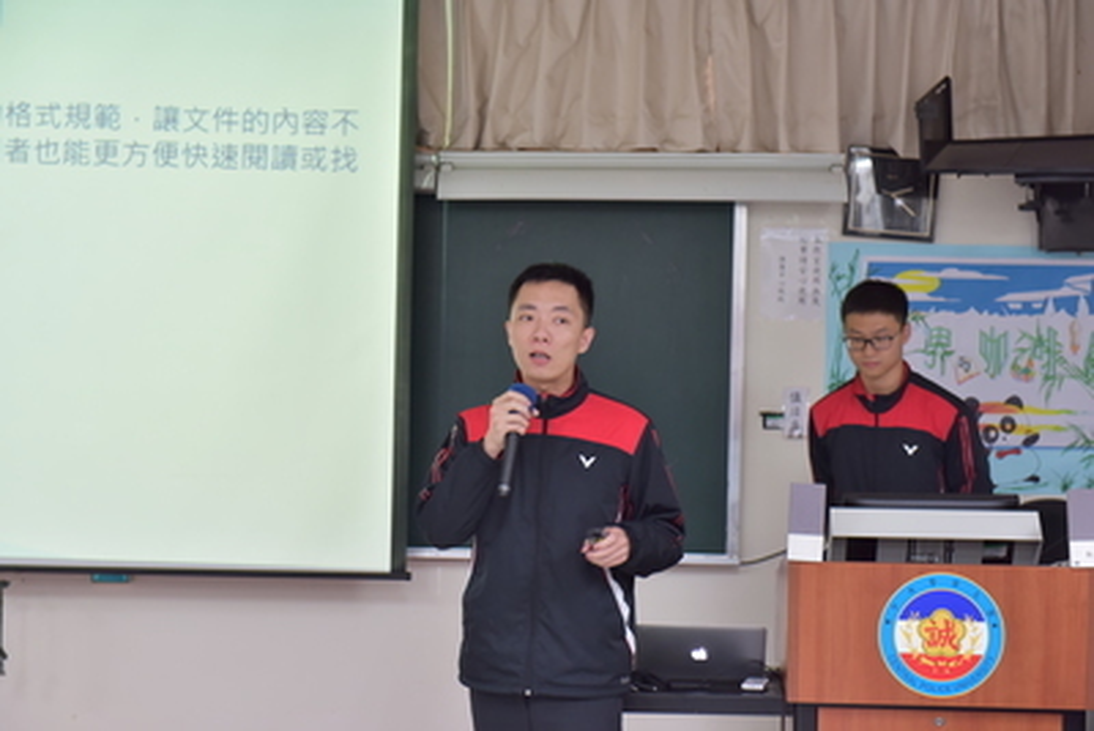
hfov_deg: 28.8
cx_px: 547
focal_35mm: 70
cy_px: 366
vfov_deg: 19.5
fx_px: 2128
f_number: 4
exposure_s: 1/60
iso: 1000
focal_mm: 70
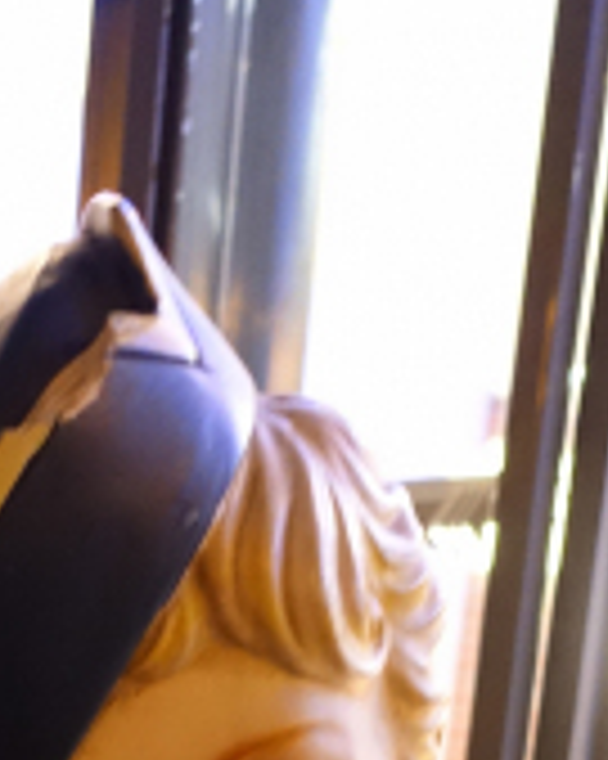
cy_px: 1322
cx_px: 122
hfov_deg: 19.0
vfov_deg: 19.0
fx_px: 1801
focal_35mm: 80
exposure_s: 1/30
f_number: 2.2
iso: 1250
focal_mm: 8.8
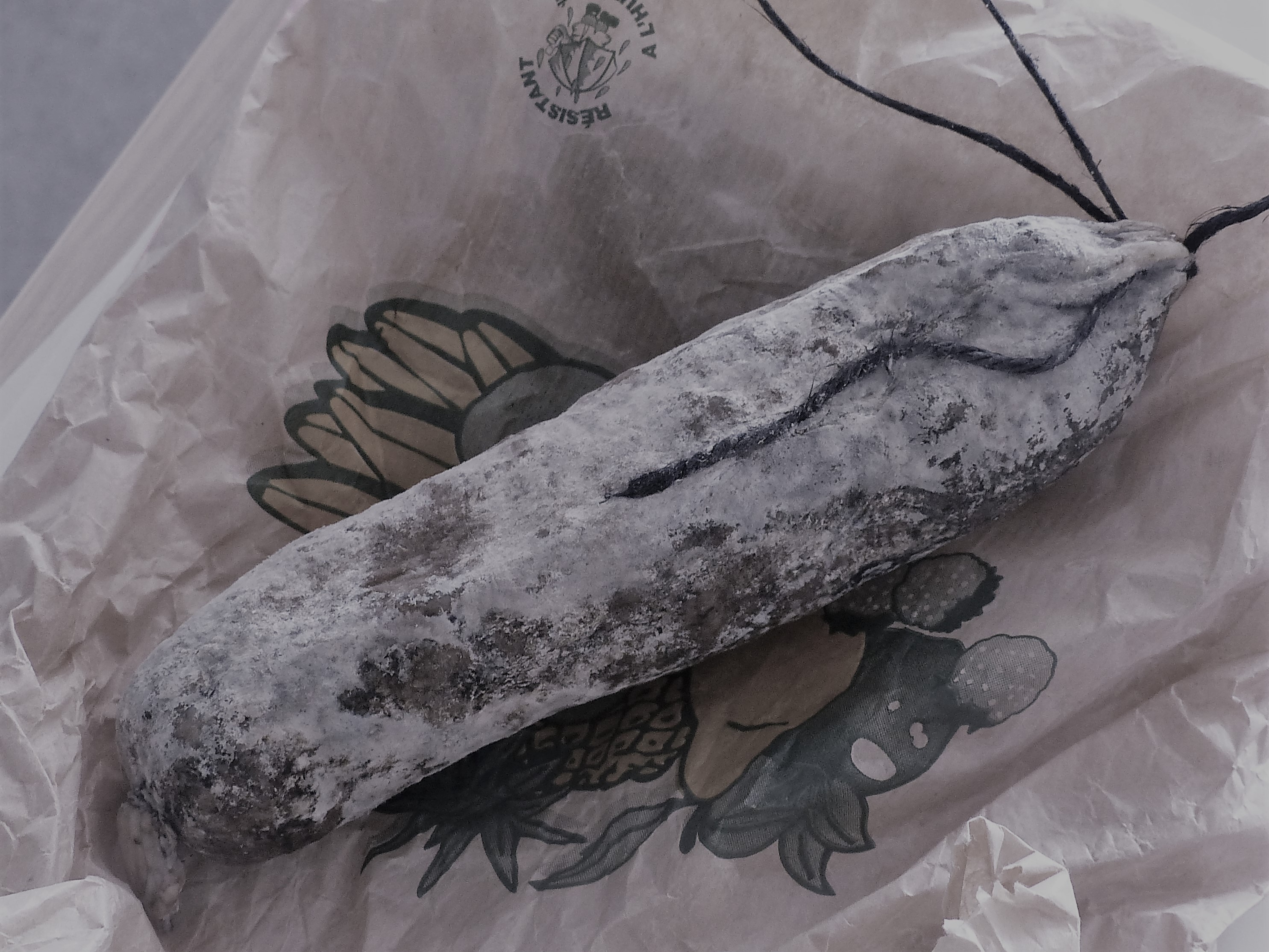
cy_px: 476
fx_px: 1906
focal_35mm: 52
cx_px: 634
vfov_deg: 28.0
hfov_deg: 36.8
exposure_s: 1/60
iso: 250
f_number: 2.8
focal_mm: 9.4
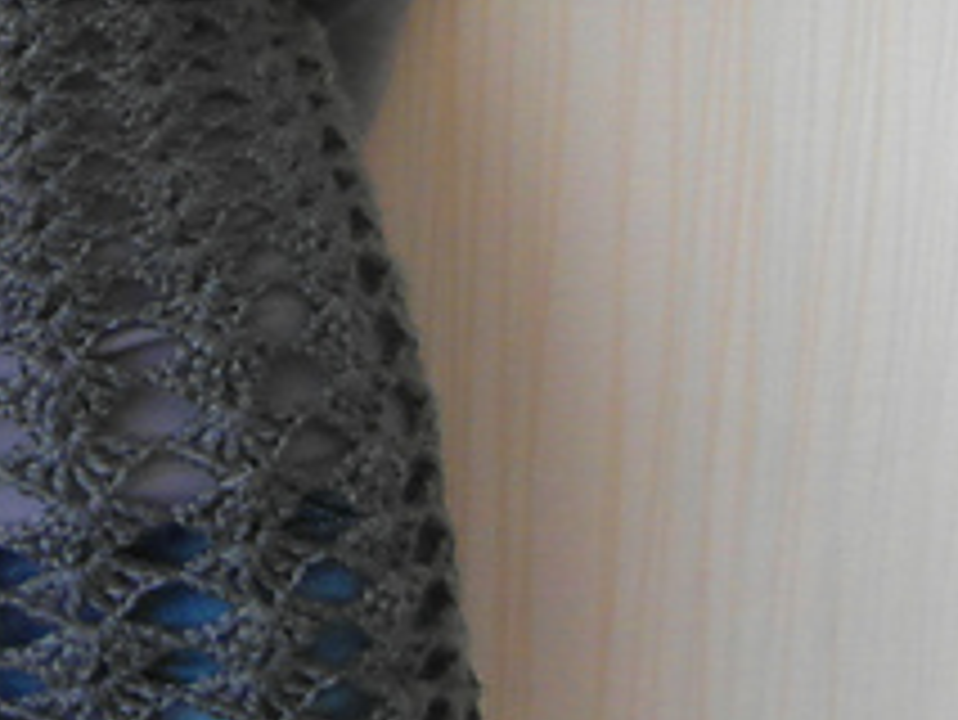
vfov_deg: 20.3
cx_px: -99
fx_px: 1994
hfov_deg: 25.1
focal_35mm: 72
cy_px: 166
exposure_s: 1/30
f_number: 3.2
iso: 400
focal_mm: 4
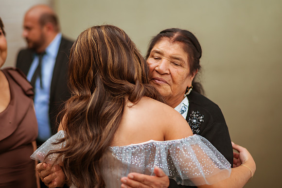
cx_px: 141
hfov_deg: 34.5
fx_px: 454
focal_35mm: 58
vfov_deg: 23.4
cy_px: 94
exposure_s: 1/8000
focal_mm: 58
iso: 50
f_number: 1.4
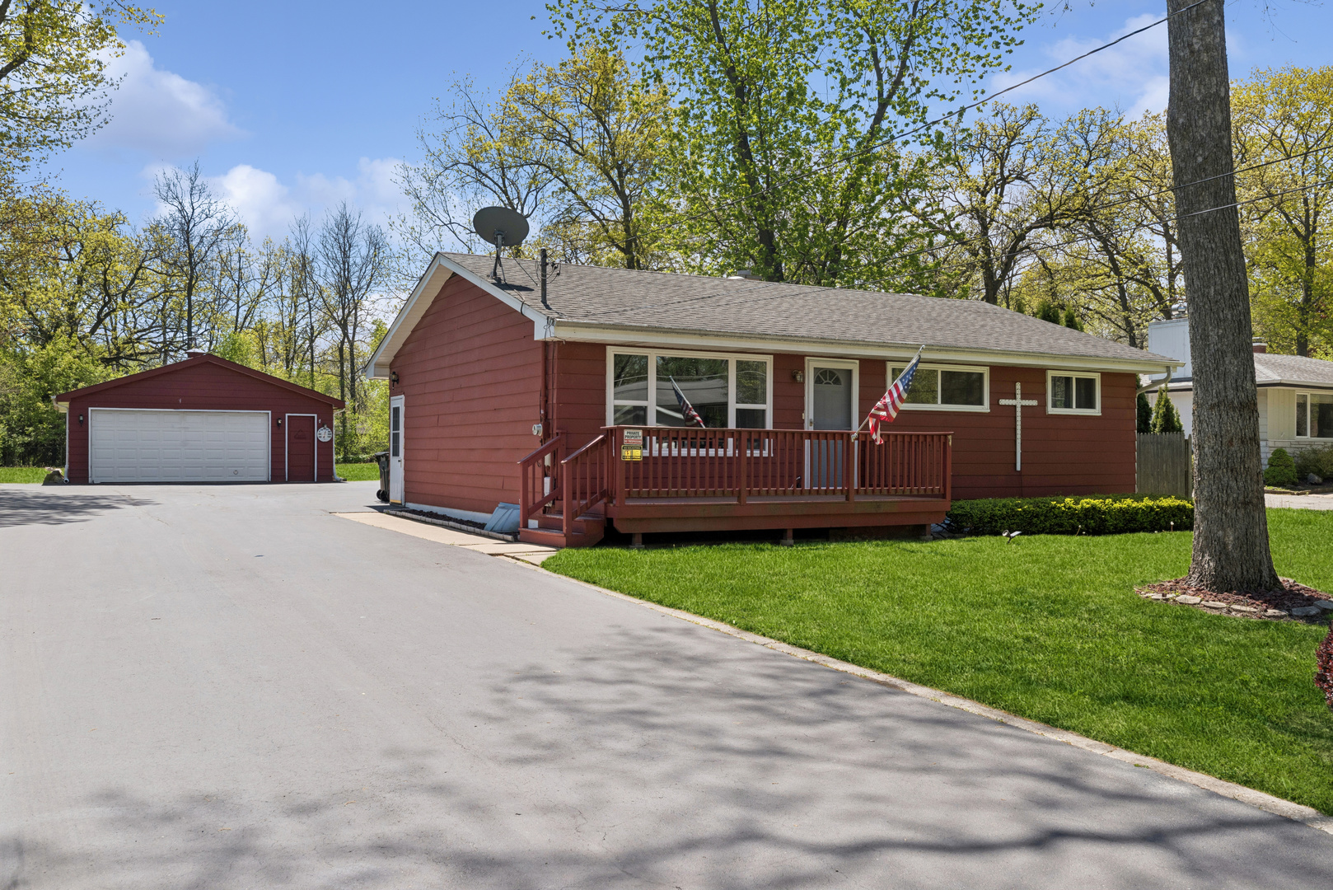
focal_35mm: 29
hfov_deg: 63.6
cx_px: 666
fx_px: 1074
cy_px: 445
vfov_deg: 45.0
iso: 200
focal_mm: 29
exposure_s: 1/320
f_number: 11
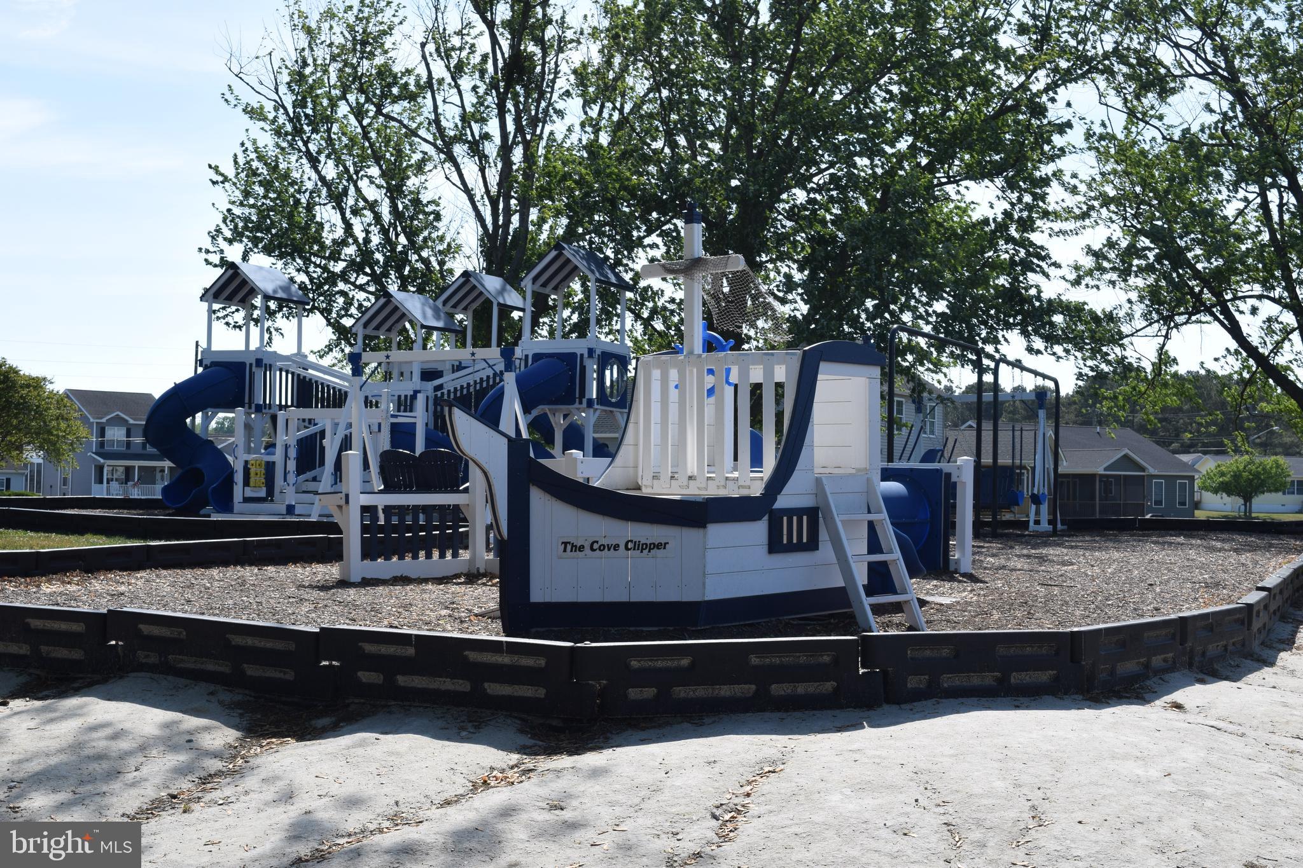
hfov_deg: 42.3
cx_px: 652
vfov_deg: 28.9
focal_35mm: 46
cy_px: 434
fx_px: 1683
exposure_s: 1/320
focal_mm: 31
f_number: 9
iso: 200
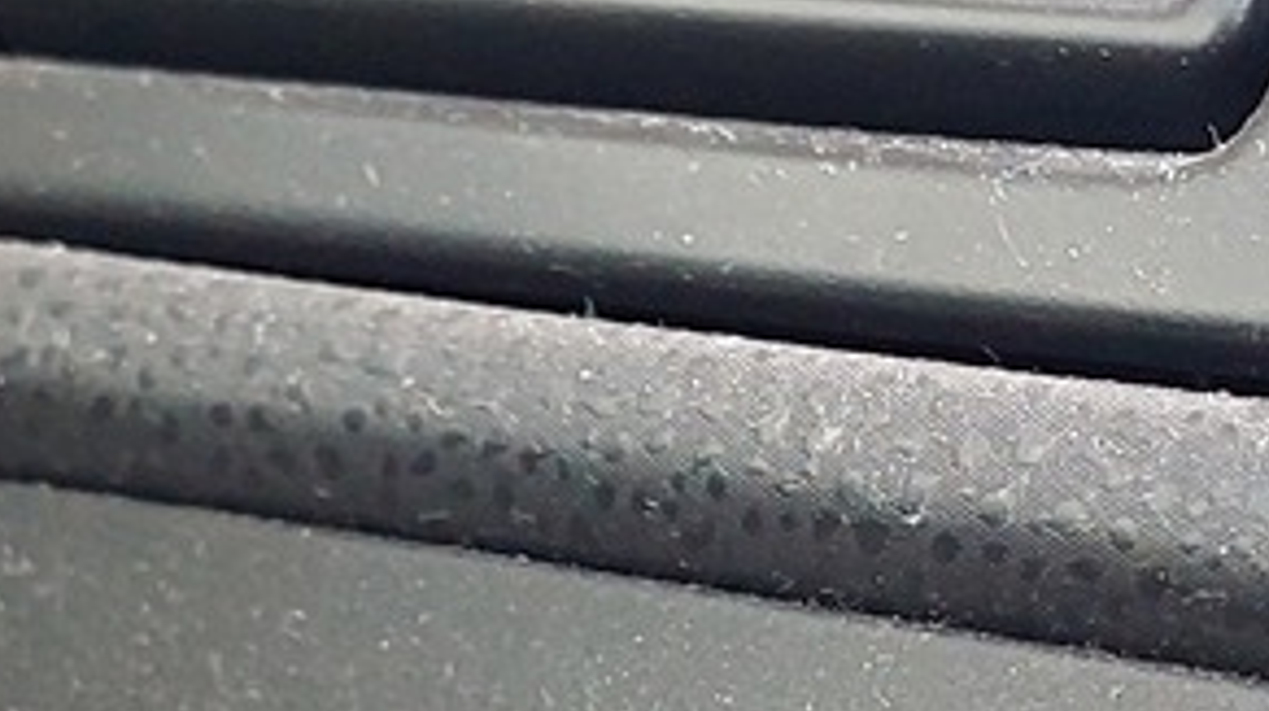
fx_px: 4538
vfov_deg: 8.9
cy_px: 733
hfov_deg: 15.9
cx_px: 737
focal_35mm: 135
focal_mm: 5.23
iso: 250
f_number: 1.8
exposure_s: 1/100
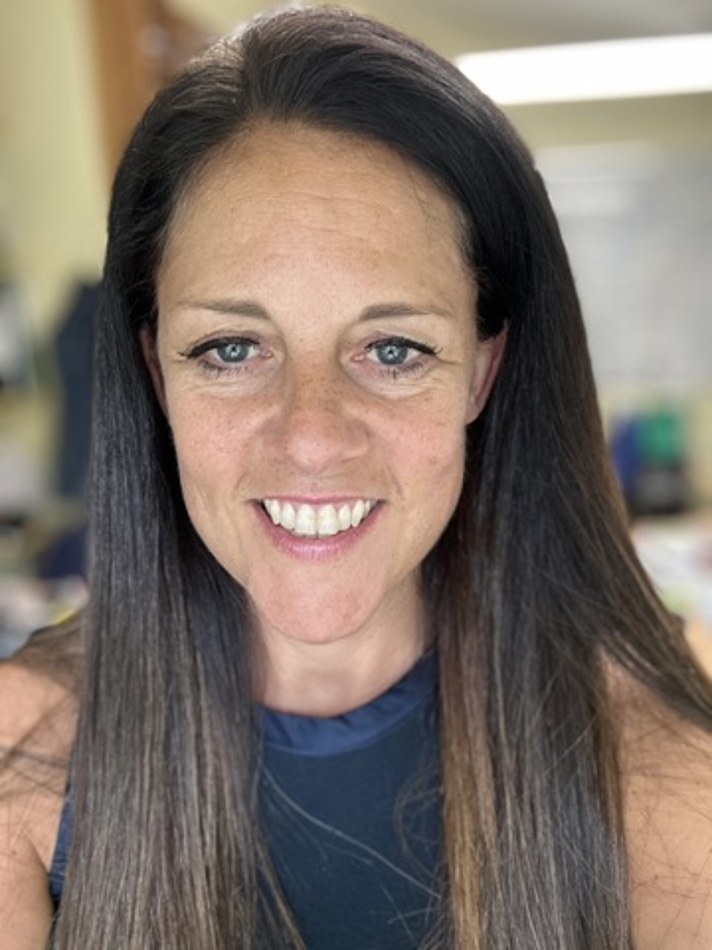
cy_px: 475
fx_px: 823
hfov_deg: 46.8
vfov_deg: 60.0
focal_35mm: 30
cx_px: 356
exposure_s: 1/60
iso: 125
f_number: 1.9
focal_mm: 2.69
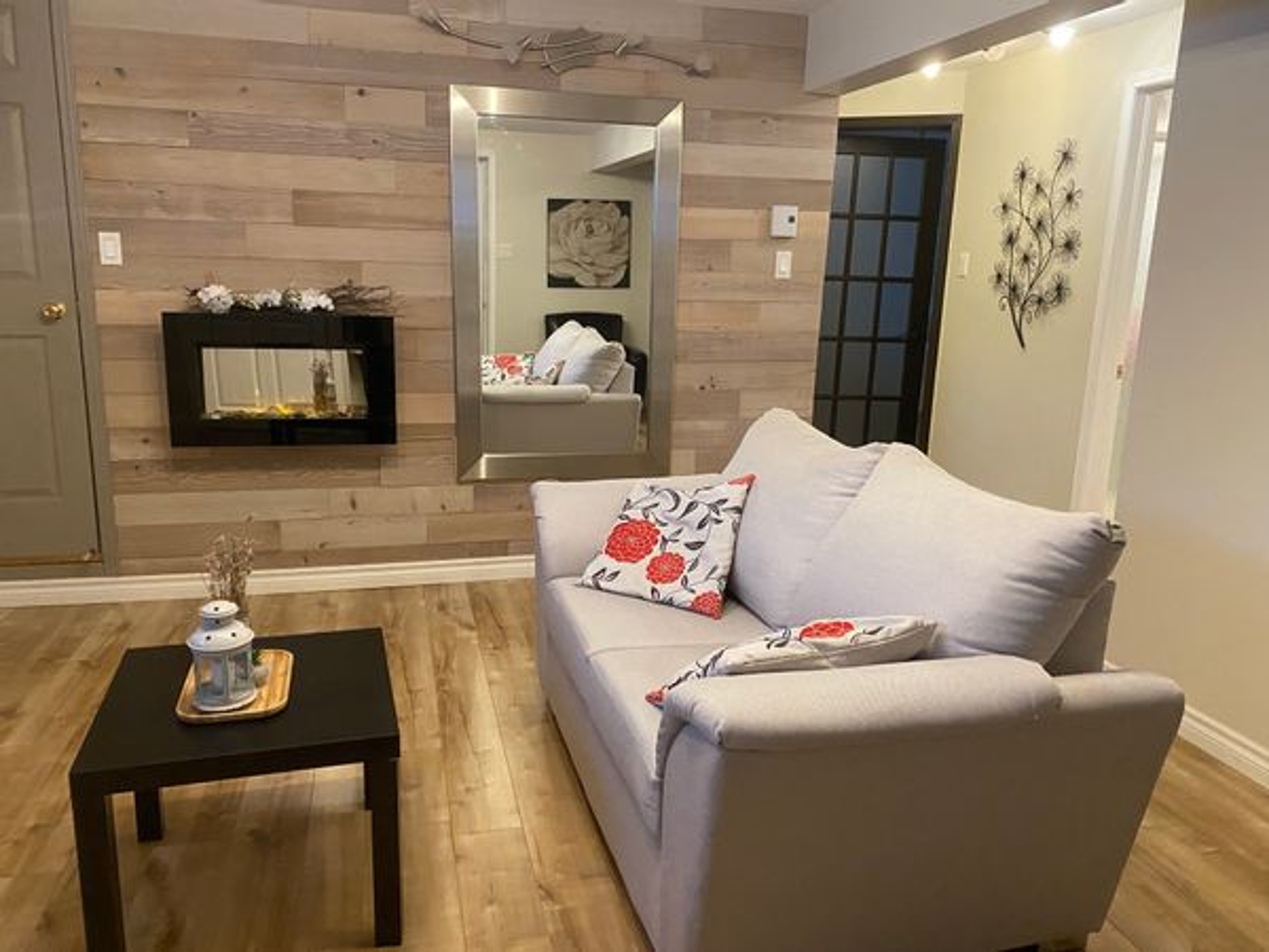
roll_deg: -1.5
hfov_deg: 67.3
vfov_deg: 53.1
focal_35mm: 26
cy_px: 476
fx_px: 953
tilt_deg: -11.2
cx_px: 634
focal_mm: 4.25
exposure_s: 1/60
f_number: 1.8
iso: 500
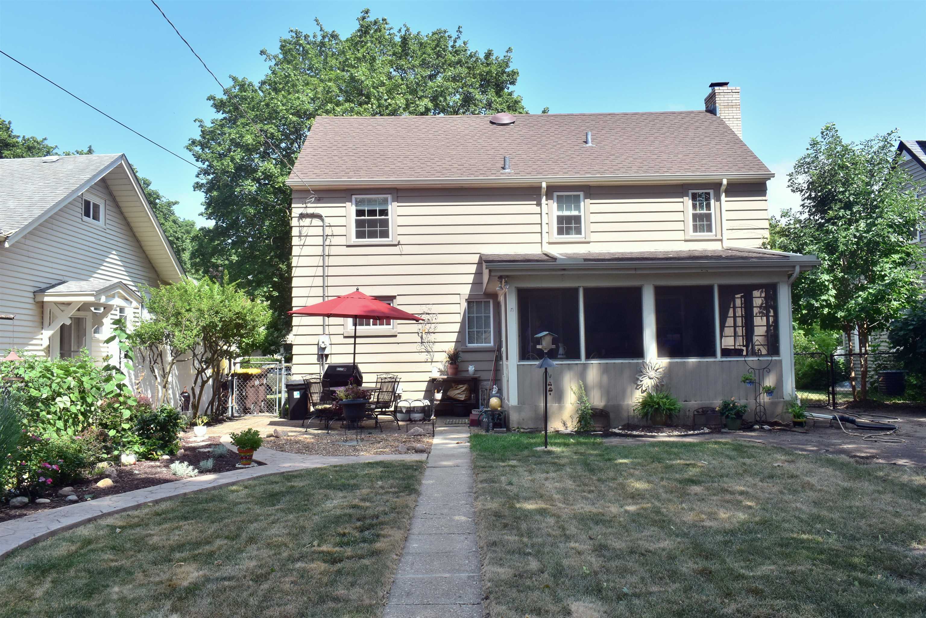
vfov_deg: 41.7
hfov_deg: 59.5
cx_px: 463
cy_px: 309
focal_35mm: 32
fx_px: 810
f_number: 10
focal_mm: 21
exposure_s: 1/320
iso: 400
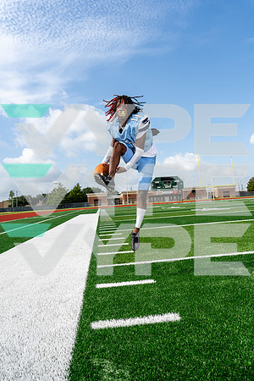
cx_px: 127
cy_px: 190
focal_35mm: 26
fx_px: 275
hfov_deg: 49.6
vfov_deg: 69.4
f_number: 5.6
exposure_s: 1/1250
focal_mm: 26
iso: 200
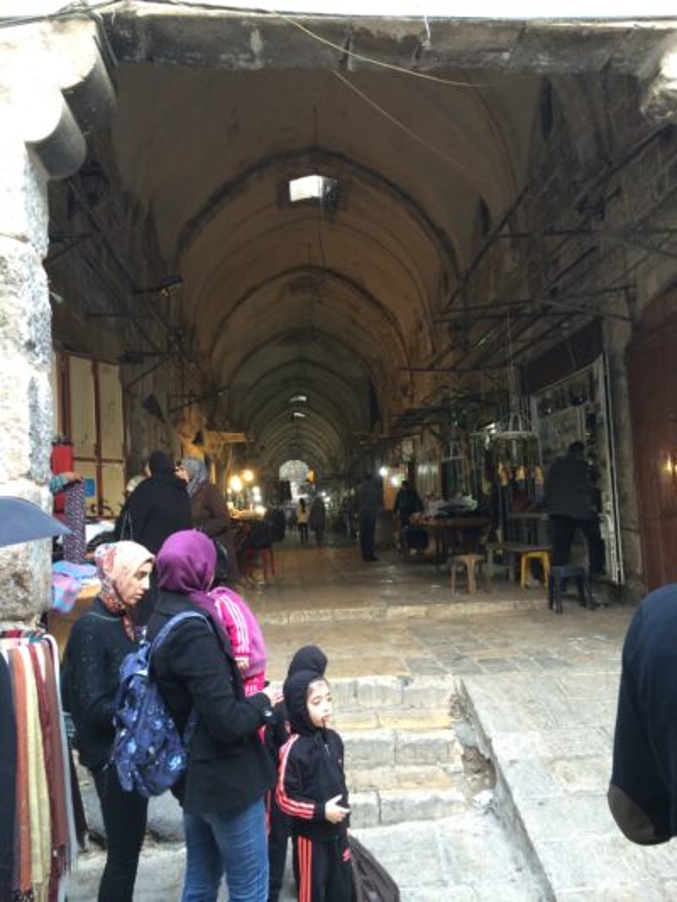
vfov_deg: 60.0
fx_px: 782
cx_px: 338
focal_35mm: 30
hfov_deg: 46.8
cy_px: 451
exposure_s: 1/30
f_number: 2.2
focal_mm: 4.12
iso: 100
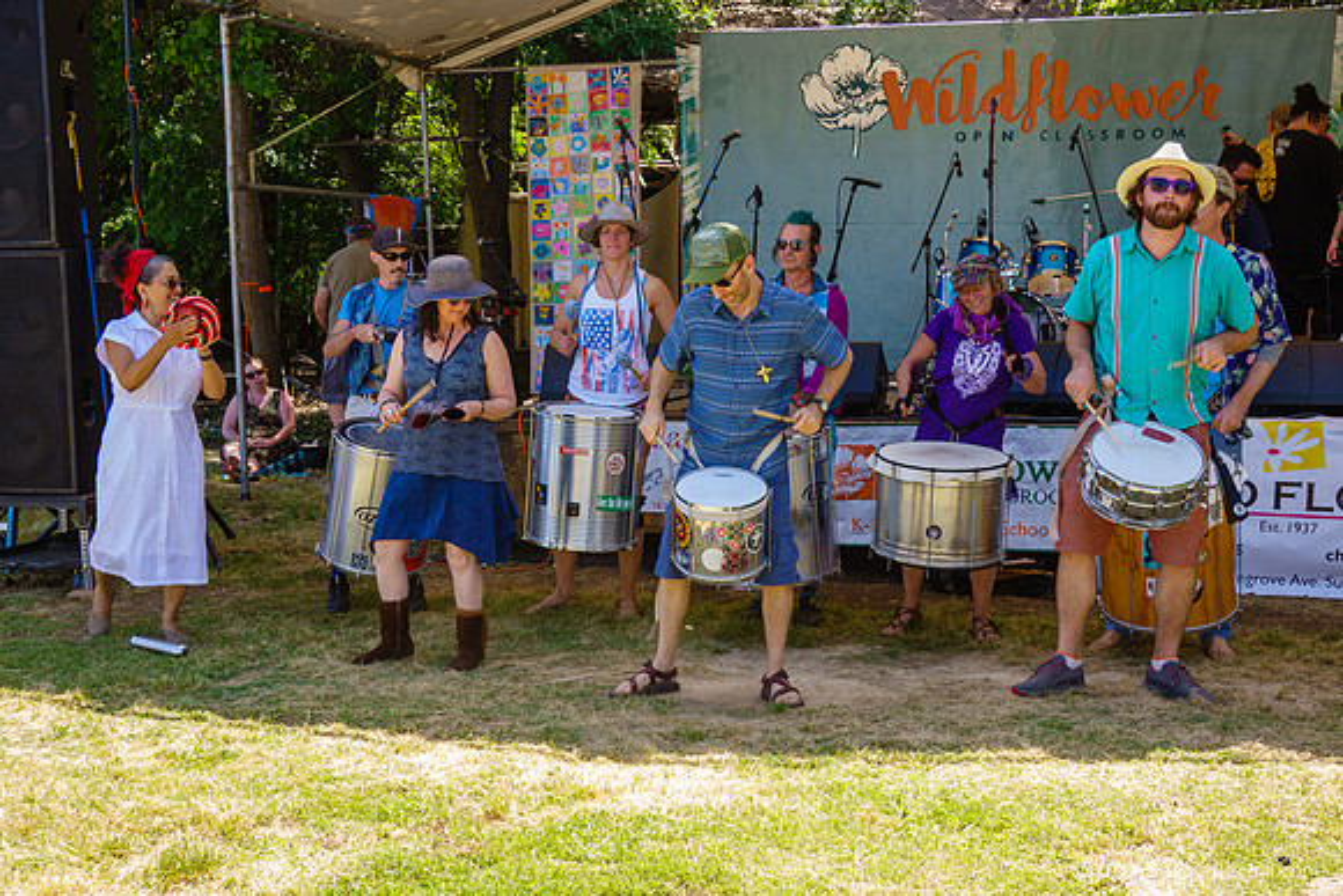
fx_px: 1791
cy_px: 448
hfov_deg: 41.1
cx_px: 672
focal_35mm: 48
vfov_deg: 28.1
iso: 125
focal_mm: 17.88
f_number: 4
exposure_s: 1/200
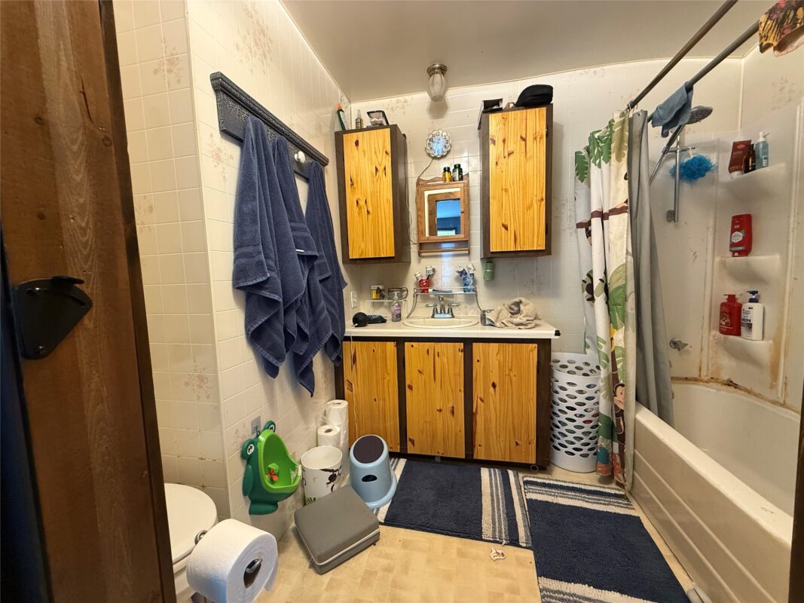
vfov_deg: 85.7
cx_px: 402
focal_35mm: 14
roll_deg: +2.1
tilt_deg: -3.8
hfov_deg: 102.1
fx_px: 325
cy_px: 302
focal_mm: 2.22
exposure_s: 1/60
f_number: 2.2
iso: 400
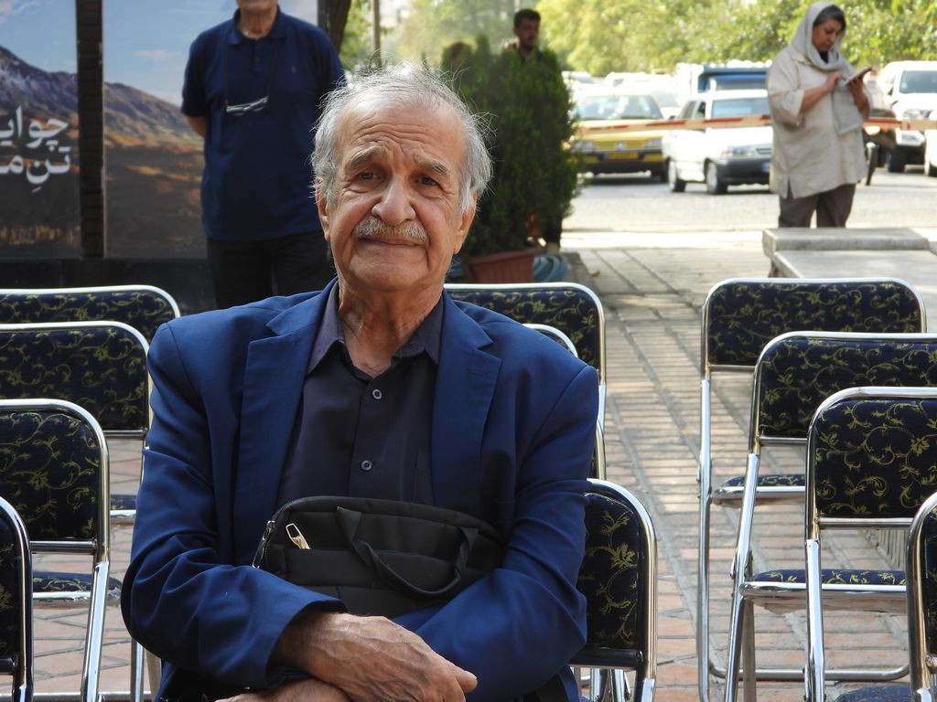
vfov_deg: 12.9
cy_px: 351
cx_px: 468
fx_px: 3113
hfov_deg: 17.1
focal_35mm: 115
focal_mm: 20.7
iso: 100
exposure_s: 1/125
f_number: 4
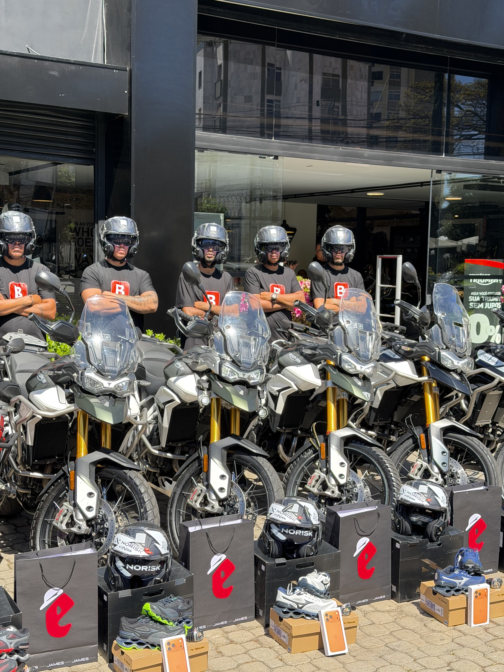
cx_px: 252
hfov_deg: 30.3
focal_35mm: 48
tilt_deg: -3.9
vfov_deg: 39.7
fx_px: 932
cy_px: 336
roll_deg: -1.5
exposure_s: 1/1377
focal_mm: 6.76
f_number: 1.78
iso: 100
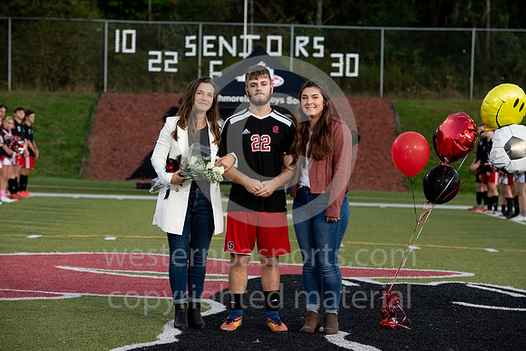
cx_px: 263
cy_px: 176
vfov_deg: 11.2
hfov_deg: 16.8
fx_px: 1783
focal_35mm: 122
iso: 1000
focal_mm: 122
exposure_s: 1/250
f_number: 5.6
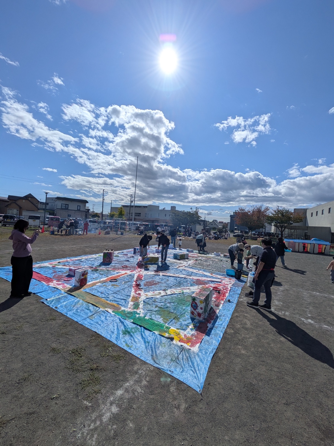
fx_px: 180
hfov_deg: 85.7
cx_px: 167
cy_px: 223
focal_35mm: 14
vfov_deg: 102.1
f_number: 2.2
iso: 51
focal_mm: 1.83
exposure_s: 1/8000
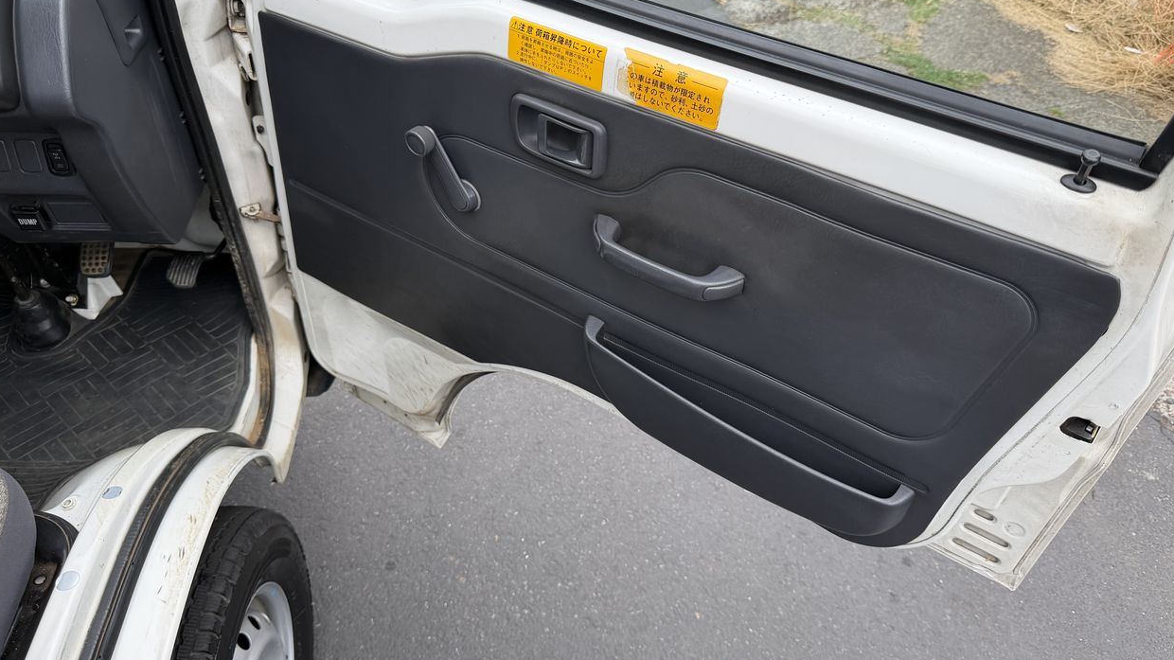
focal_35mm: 27
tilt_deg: -41.9
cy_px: 309
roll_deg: -2.2
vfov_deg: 42.9
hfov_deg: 69.9
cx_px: 585
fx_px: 840
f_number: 1.78
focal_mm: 6.76
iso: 100
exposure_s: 1/416
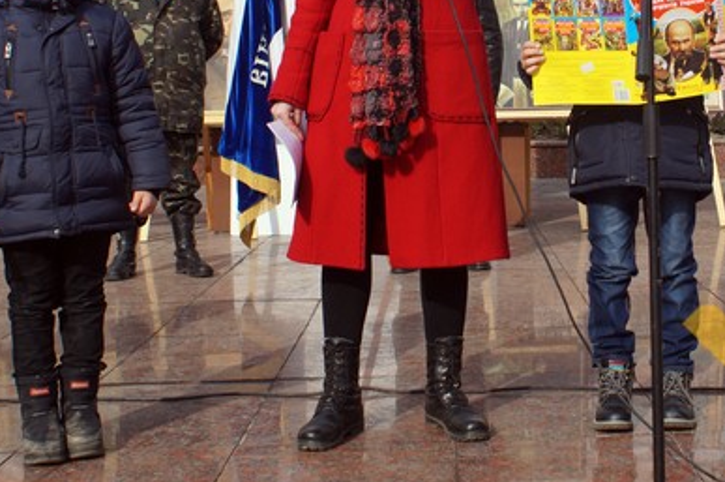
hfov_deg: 26.2
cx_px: 570
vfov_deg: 17.7
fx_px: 1529
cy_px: 82
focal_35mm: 76
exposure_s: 1/320
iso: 100
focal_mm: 28
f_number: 6.3
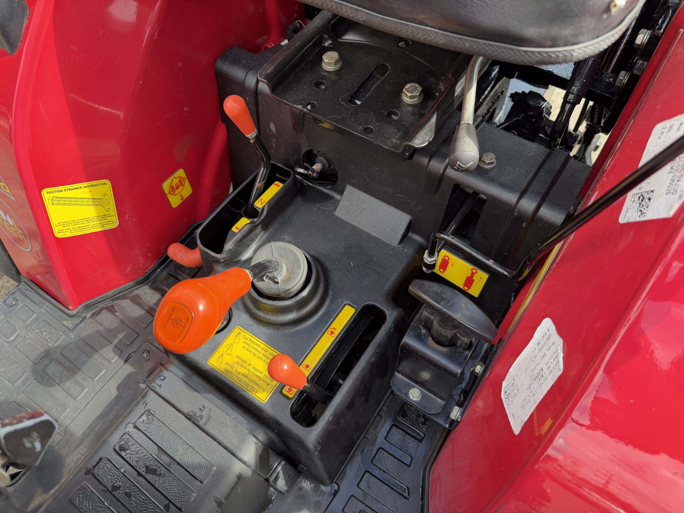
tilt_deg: -62.5
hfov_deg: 71.6
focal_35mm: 24
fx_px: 474
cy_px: 256
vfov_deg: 56.8
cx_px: 342
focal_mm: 6.76
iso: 100
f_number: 1.78
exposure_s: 1/571
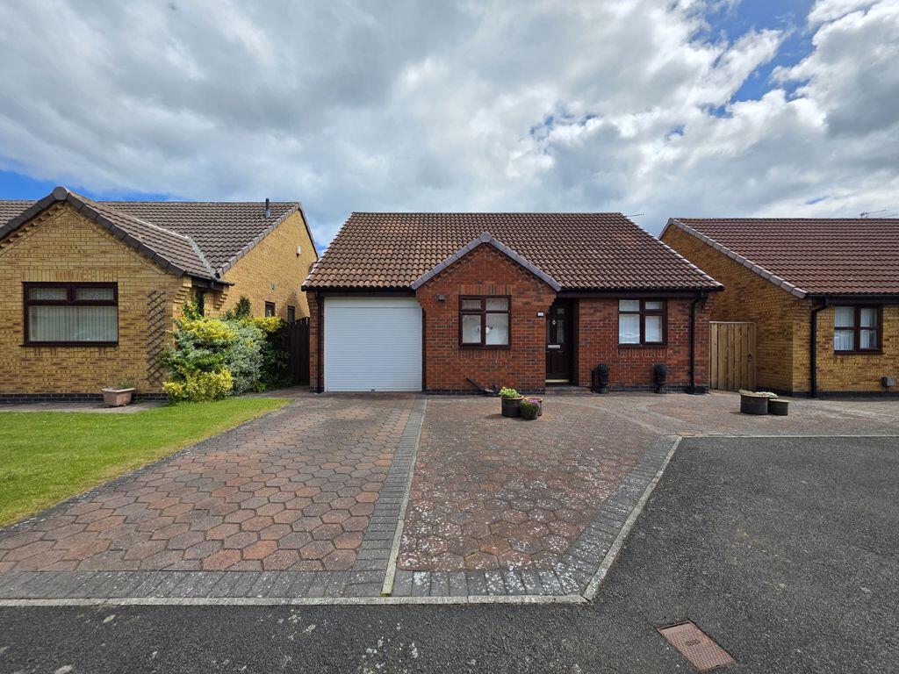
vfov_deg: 89.9
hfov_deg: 106.2
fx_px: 338
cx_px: 450
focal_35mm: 13
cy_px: 337
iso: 40
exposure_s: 1/3067
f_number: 1.9
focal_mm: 2.2
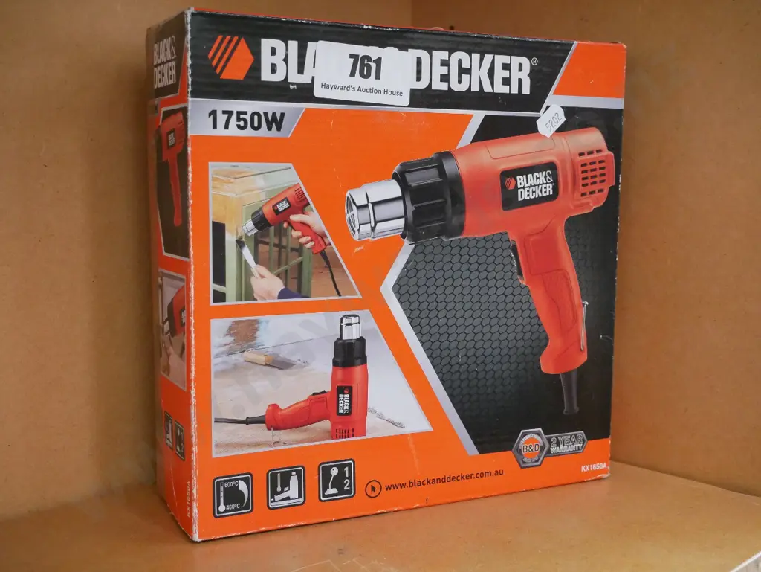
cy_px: 286
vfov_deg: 36.0
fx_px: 880
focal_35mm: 40
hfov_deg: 46.8
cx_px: 380
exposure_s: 1/40
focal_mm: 20
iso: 3200
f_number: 5.6
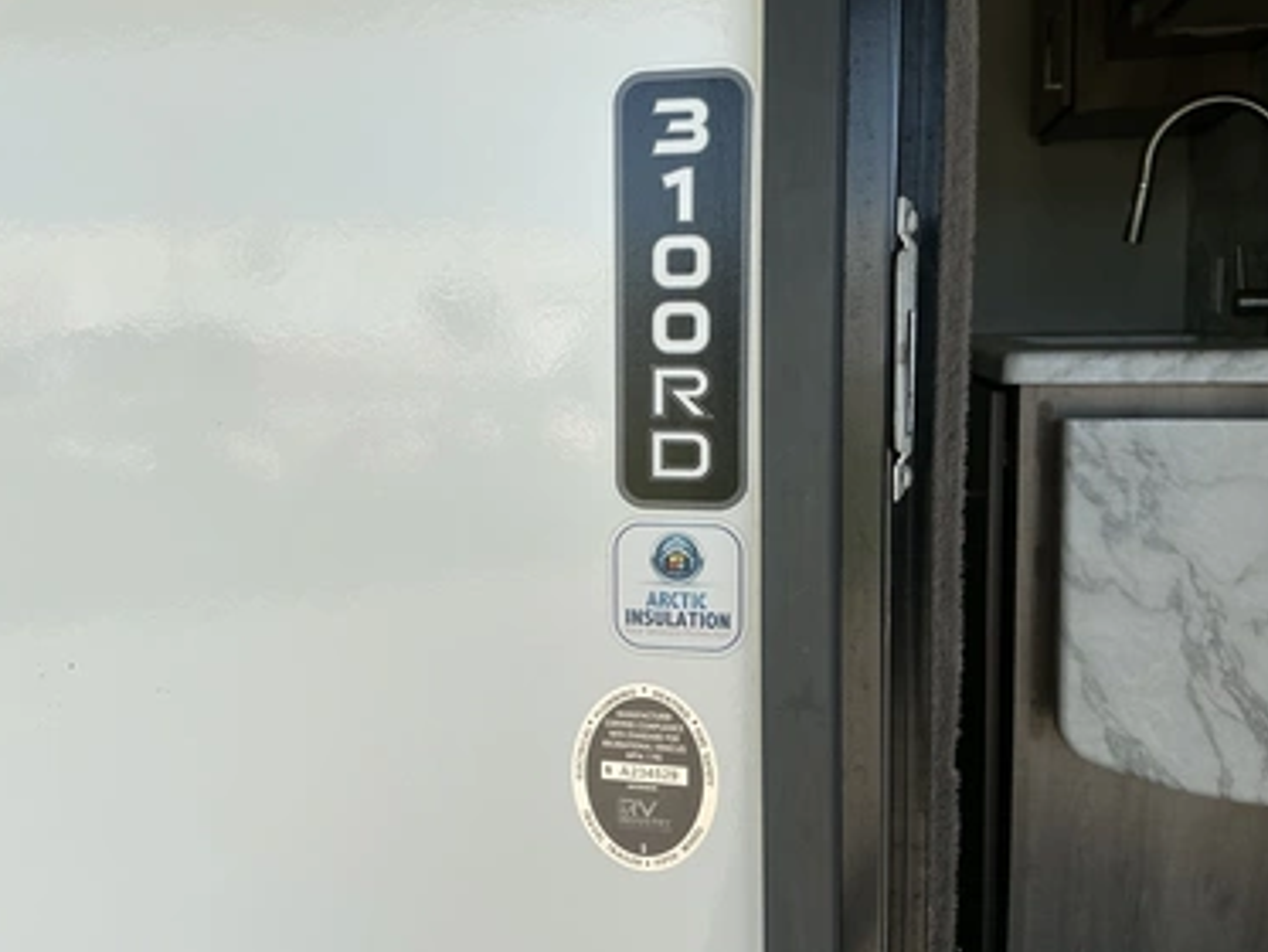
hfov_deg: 59.9
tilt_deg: -6.8
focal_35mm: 30
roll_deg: +0.3
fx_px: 1099
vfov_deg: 46.8
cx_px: 605
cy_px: 466
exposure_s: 1/509
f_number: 1.8
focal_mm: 3
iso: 25
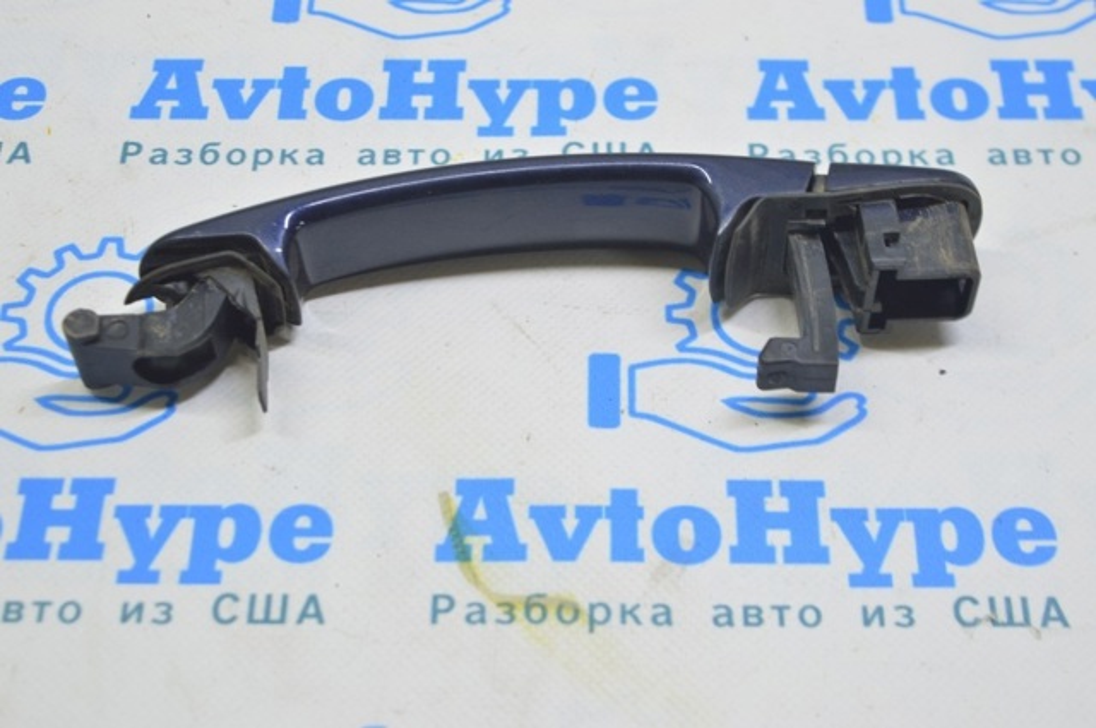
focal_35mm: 69
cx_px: 548
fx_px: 2098
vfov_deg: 19.7
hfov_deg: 29.3
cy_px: 364
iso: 400
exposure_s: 1/20
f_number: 5.6
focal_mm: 46
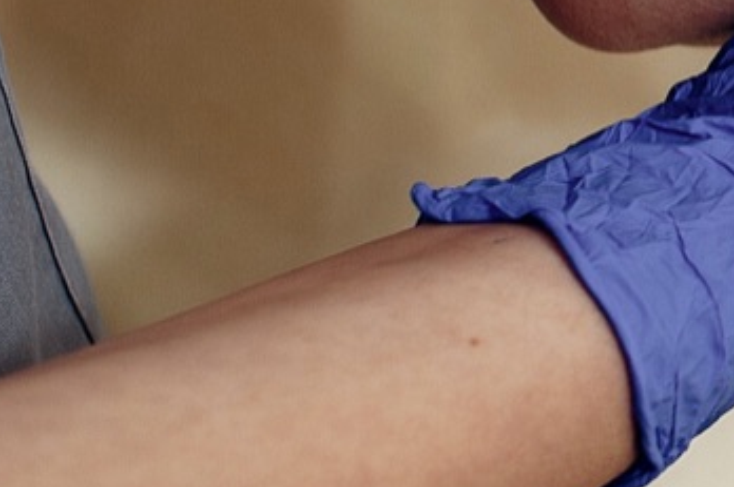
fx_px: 4683
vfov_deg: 5.9
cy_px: -261
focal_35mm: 230
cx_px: 1451
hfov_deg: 8.5
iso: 320
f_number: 4
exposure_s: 1/125
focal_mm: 50
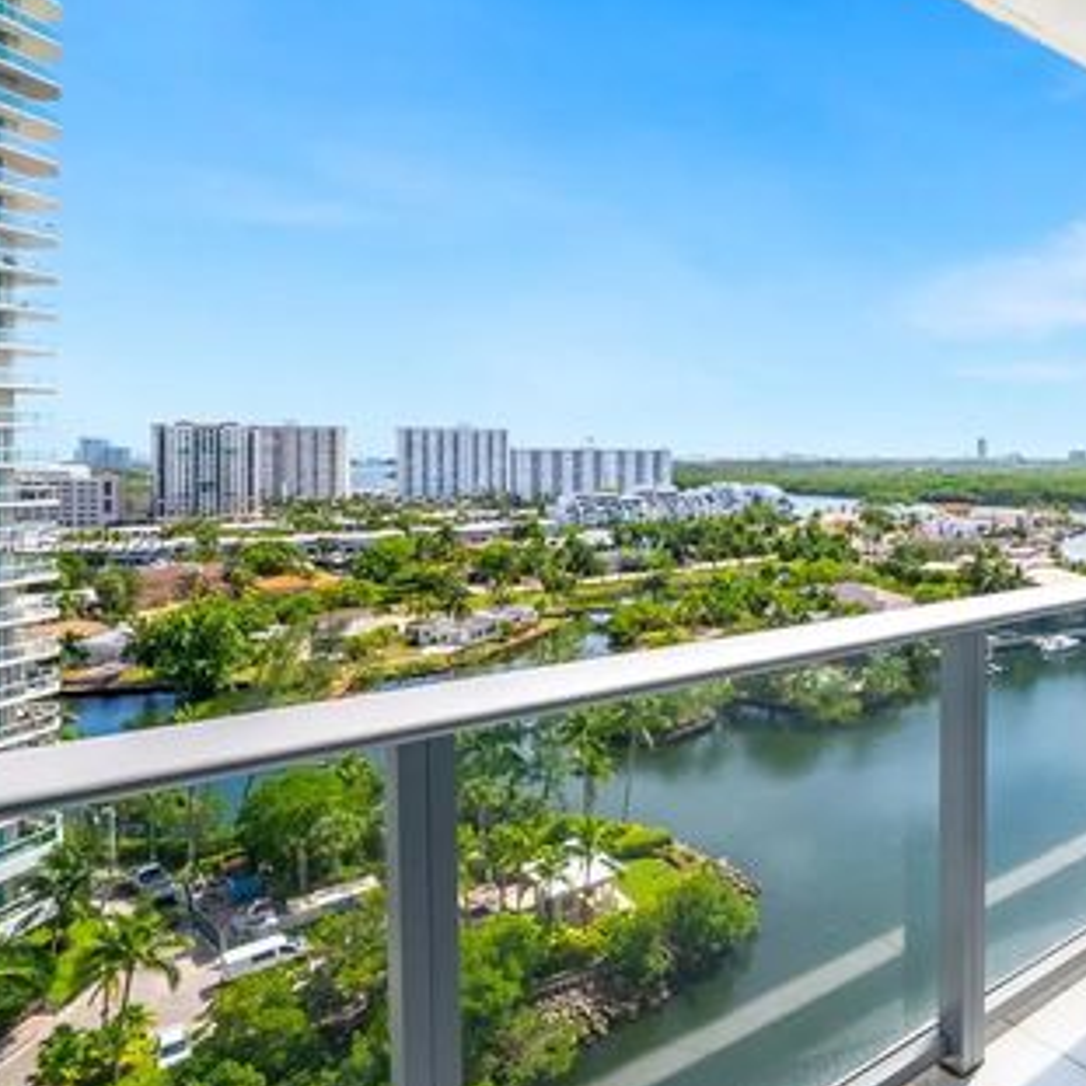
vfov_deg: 72.1
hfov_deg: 66.5
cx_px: 845
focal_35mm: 21
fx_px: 745
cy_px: 543
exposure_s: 1/640
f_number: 8
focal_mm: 12
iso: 400
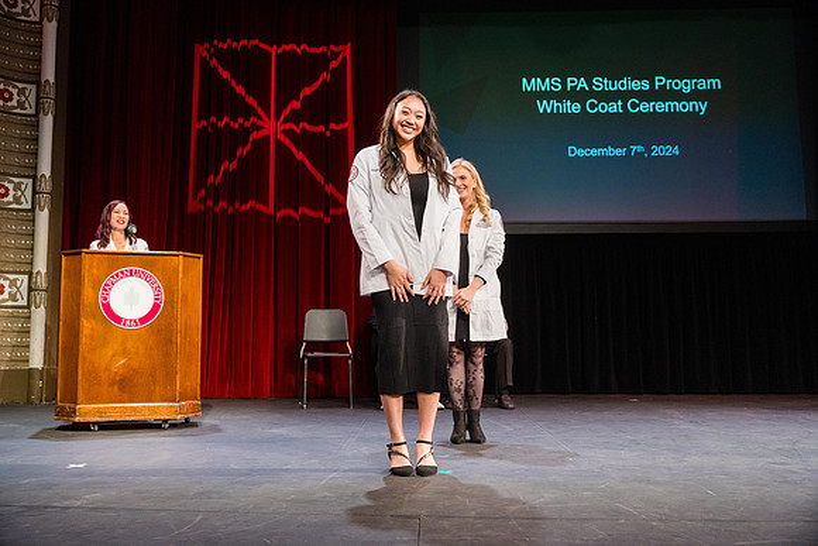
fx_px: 805
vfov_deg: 37.5
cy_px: 273
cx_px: 409
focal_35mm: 35
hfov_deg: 53.9
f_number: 3.5
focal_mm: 35.4
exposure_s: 1/320
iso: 1250
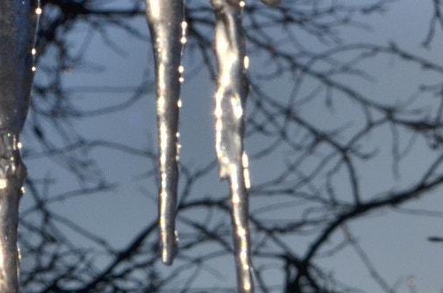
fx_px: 3235
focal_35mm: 264
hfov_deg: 7.8
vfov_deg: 5.2
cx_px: 351
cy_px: 115
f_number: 20
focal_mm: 55
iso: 100
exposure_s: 1/1600
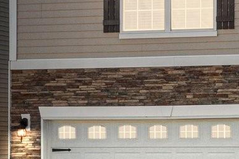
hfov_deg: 12.7
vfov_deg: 9.1
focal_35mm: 151
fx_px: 1002
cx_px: 389
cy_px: 129
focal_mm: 10.26
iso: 100
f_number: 6.3
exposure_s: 1/640
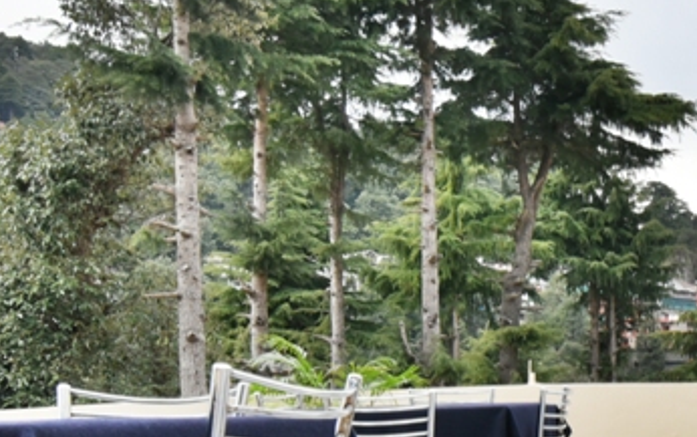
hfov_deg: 33.7
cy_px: 418
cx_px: 789
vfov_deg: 24.4
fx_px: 970
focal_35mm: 51
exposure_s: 1/800
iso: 2500
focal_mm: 16
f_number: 9
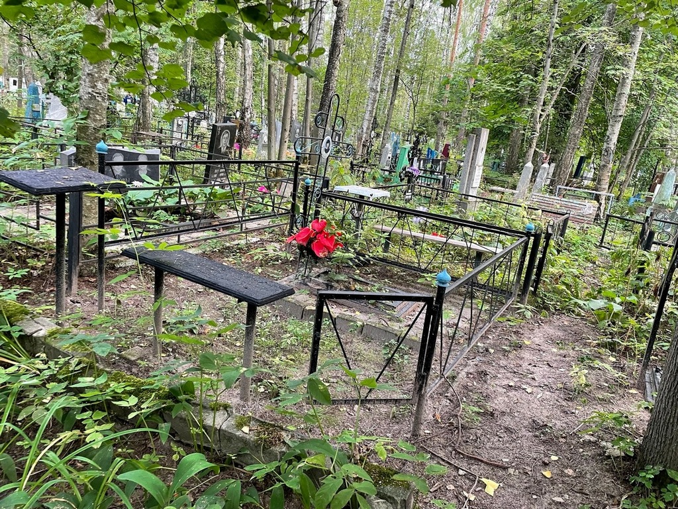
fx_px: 509
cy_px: 254
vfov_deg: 53.1
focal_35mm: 26
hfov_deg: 67.3
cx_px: 339
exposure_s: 1/74
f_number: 1.6
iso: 125
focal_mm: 4.2
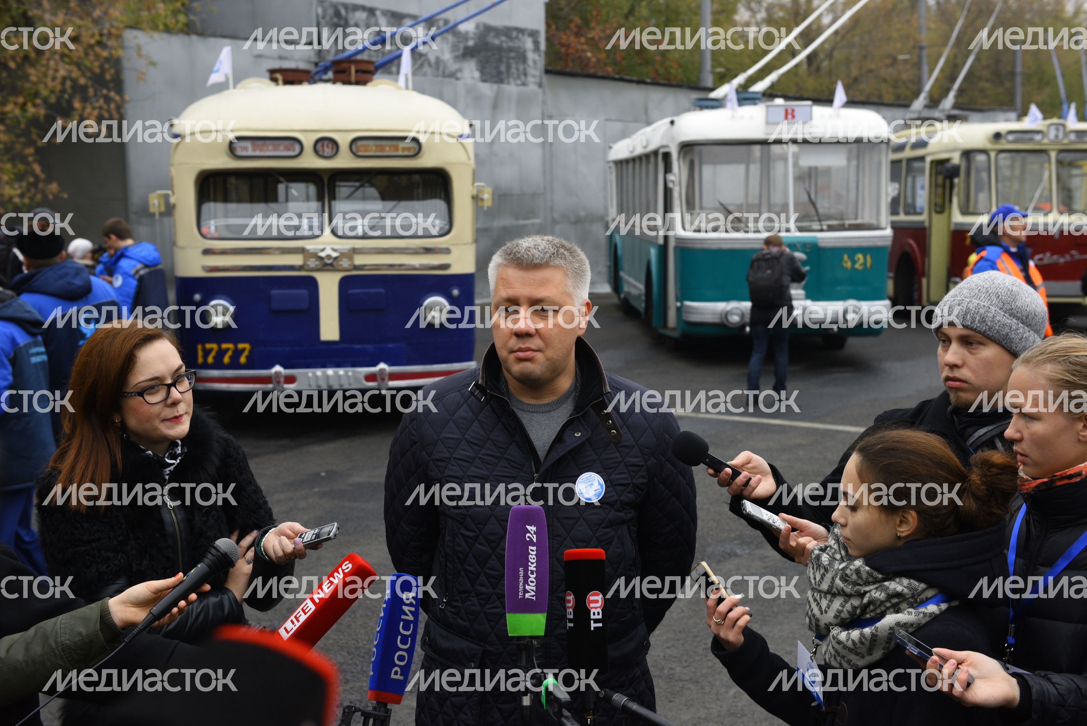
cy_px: 363
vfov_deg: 27.0
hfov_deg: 39.6
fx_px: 1510
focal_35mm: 50
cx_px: 544
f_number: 5.6
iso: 1000
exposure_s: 1/160
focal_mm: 50
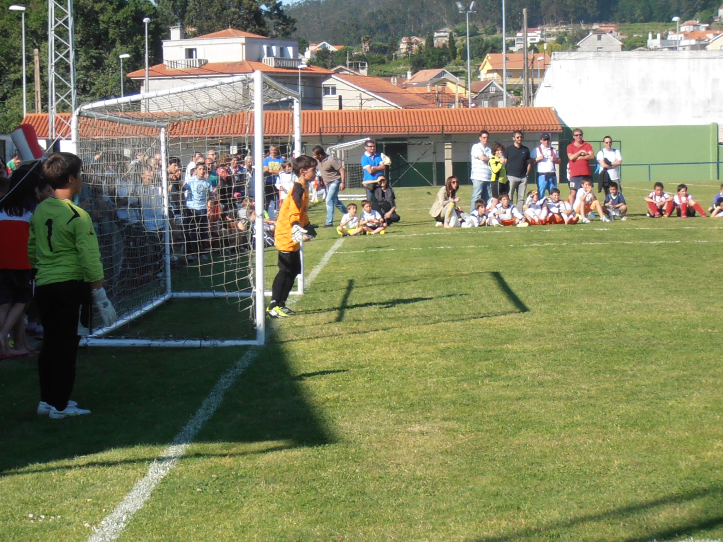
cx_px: 362
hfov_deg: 17.7
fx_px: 2318
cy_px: 271
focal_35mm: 111
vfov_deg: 13.3
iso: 250
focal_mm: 19.64
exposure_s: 1/1250
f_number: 5.5
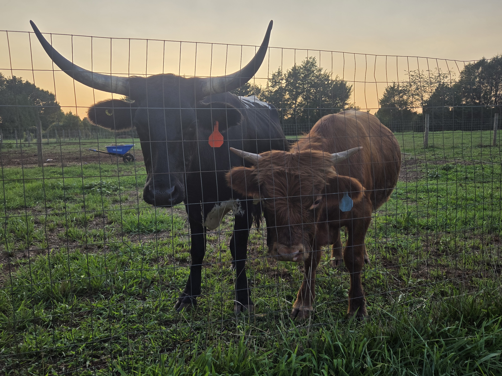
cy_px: 188
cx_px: 251
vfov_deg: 58.9
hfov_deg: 73.9
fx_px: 334
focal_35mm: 23
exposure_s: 1/633
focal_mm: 5.4
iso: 25
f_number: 1.8
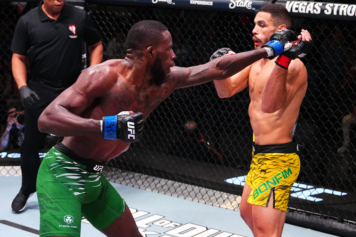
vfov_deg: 33.4
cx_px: 178
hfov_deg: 48.5
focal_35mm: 40
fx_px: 396
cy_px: 118
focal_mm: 40
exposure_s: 1/1250
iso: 5000
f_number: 2.8
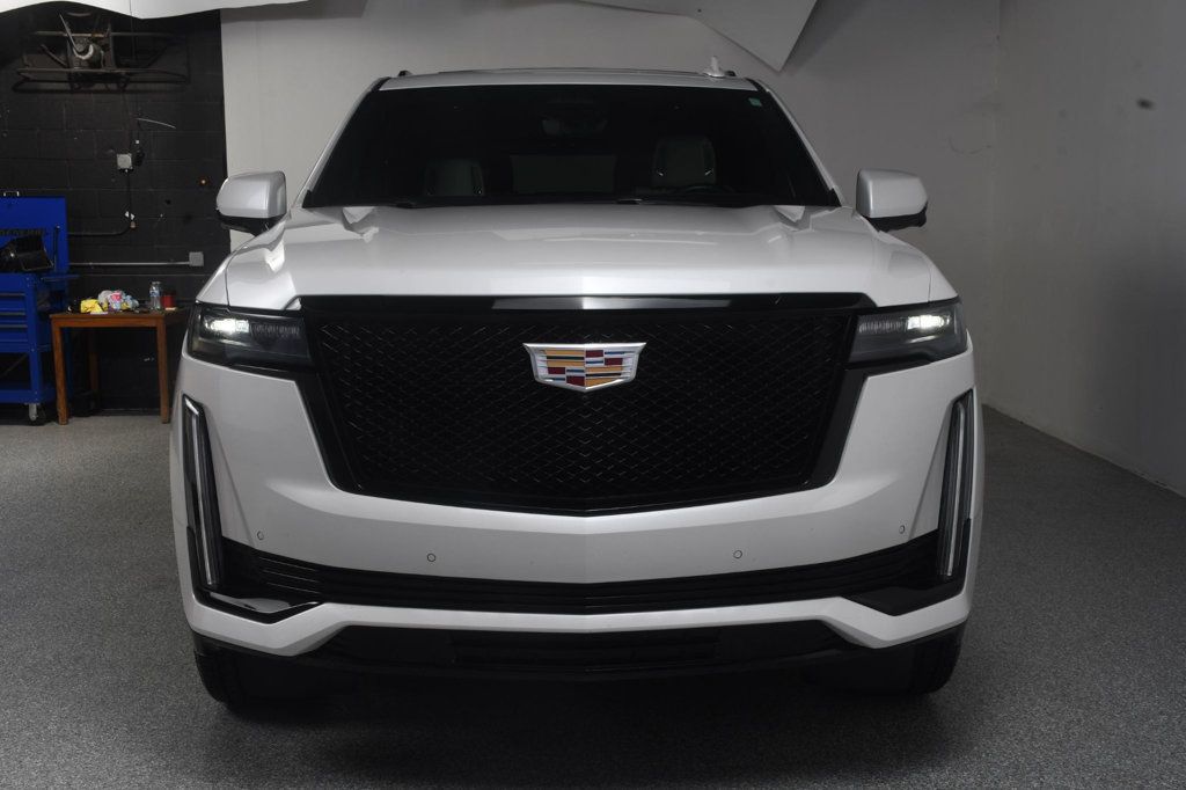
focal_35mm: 45
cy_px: 395
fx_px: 1482
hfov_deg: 43.6
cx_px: 593
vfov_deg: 29.8
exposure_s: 1/160
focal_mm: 30
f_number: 14
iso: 100
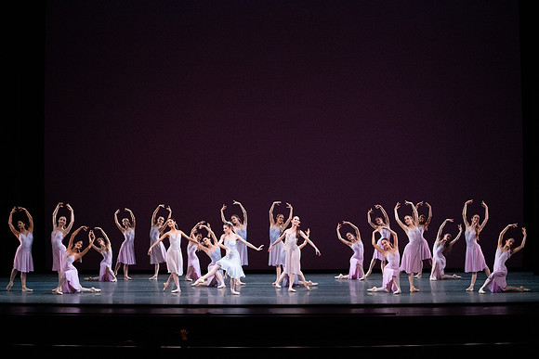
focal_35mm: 70
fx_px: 1048
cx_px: 270
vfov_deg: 19.5
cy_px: 180
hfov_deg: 28.8
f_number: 9
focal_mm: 70
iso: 12800
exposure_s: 1/400
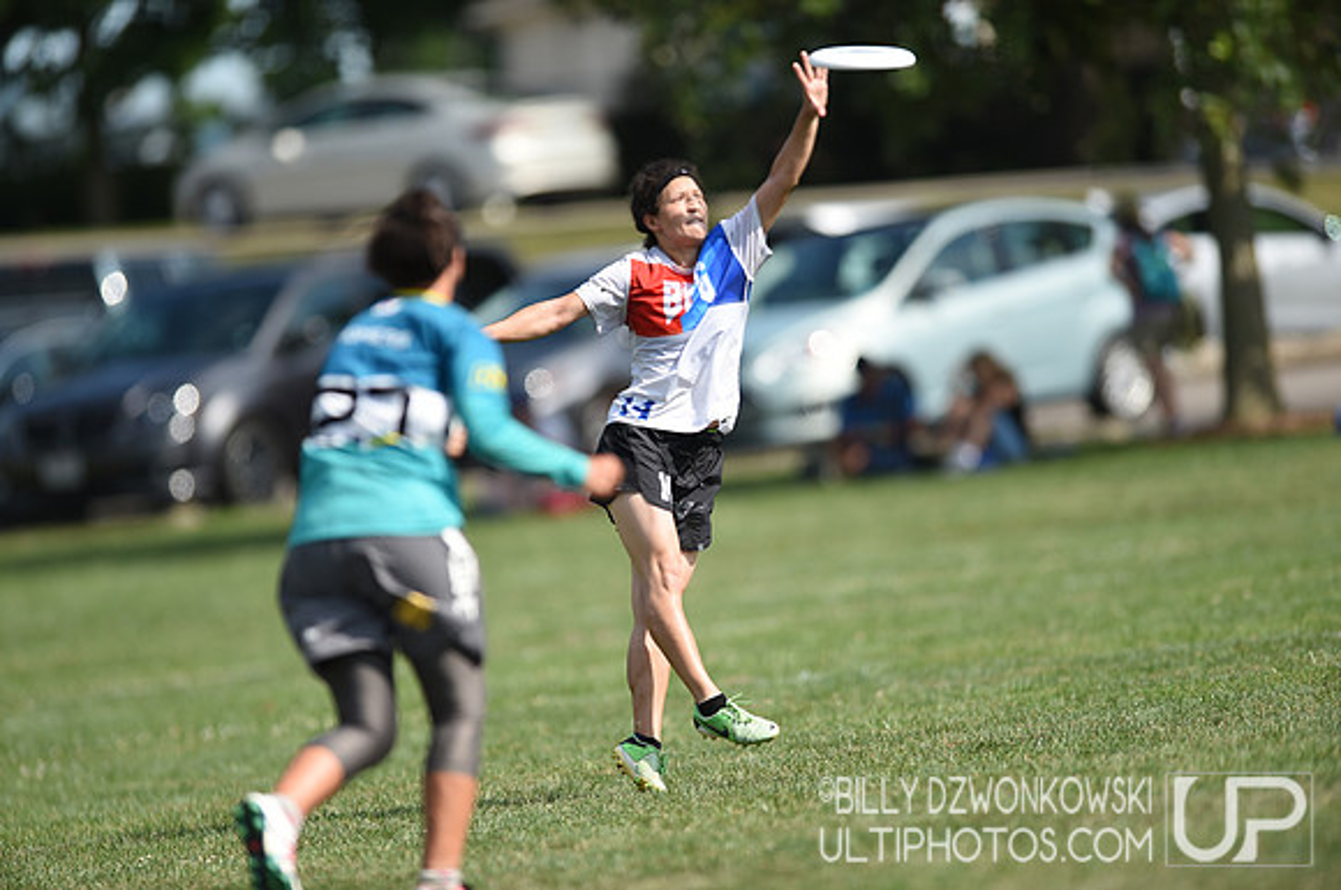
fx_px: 14879
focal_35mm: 400
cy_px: 445
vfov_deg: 3.4
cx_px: 670
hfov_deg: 5.2
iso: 100
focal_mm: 400
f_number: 2.8
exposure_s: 1/1600
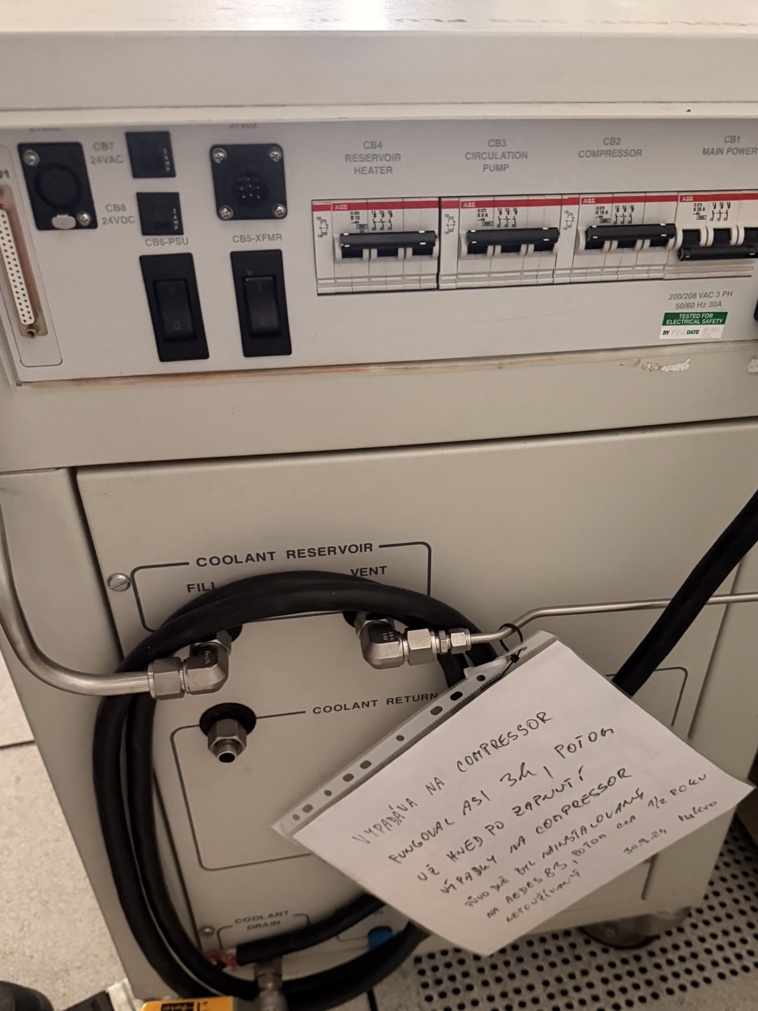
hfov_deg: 46.5
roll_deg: -3.0
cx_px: 455
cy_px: 599
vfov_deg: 59.5
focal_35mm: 30
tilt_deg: -38.7
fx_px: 876
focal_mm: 6.76
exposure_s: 1/32
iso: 1000
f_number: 1.78
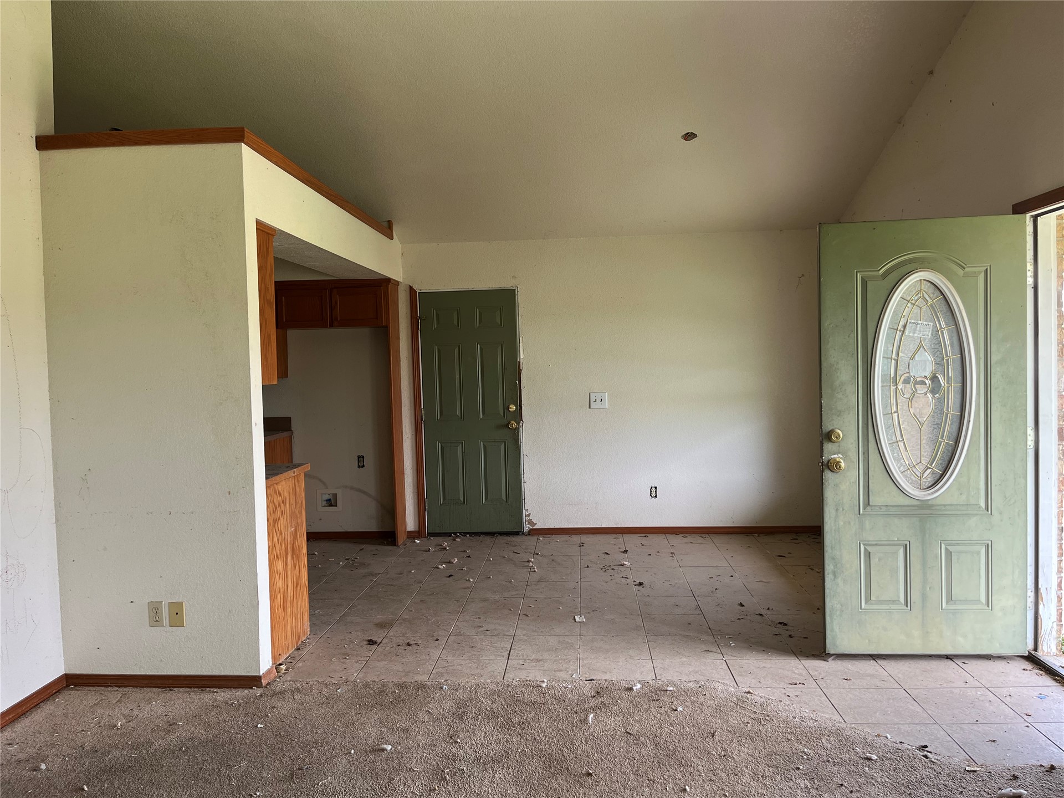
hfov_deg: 67.3
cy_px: 399
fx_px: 799
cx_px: 532
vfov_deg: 53.1
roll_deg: +1.8
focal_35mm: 26
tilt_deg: -1.7
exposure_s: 1/121
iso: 80
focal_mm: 5.1
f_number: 1.6
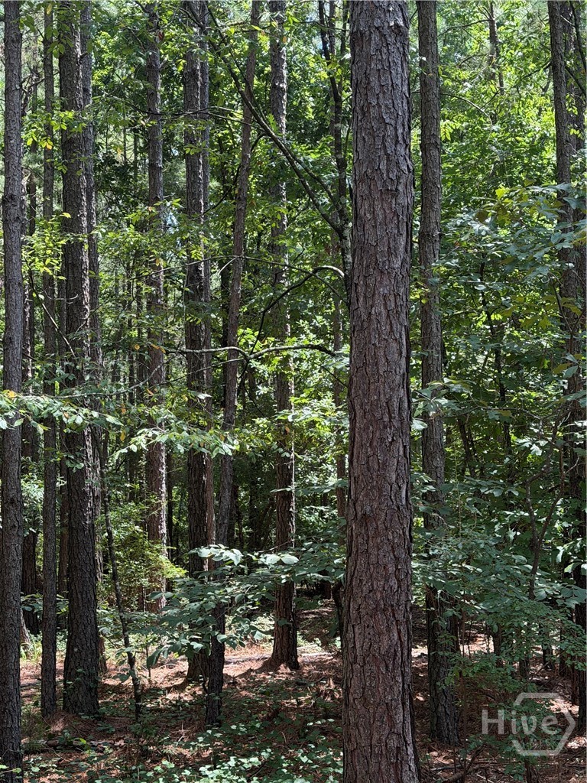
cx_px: 294
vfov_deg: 39.7
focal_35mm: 48
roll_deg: +0.4
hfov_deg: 30.3
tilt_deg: +2.9
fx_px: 1085
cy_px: 392
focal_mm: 6.76
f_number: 1.78
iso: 64
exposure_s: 1/245
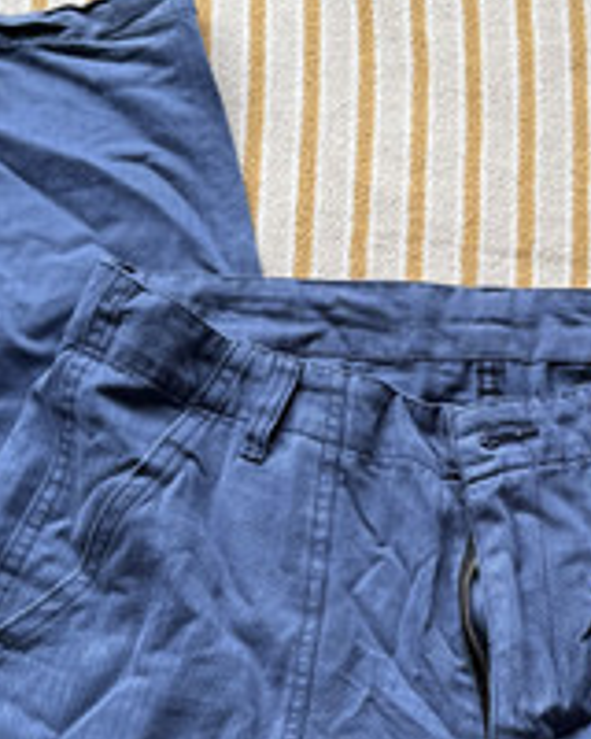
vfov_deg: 25.2
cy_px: 510
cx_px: 558
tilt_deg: -71.5
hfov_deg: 19.9
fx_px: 1640
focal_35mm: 75
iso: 64
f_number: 1.78
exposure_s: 1/159
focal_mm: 6.76
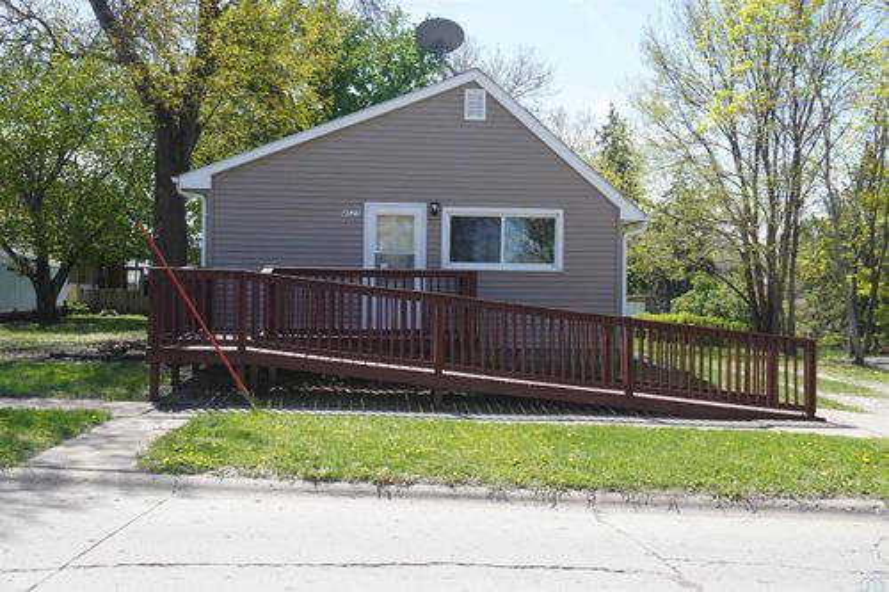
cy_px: 296
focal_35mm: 34
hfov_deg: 55.1
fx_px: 852
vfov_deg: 38.3
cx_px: 444
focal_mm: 23
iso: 125
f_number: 8
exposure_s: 1/125
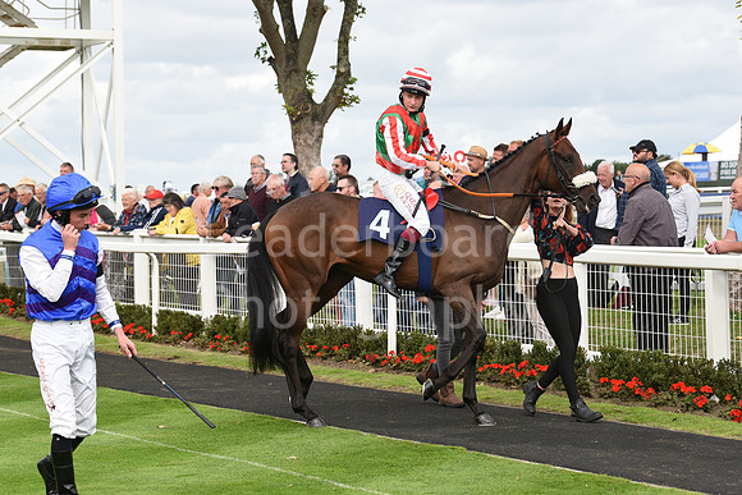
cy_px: 248
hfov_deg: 17.6
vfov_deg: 11.8
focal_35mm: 116
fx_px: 2391
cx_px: 371
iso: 800
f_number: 7.1
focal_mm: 116
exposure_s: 1/1250
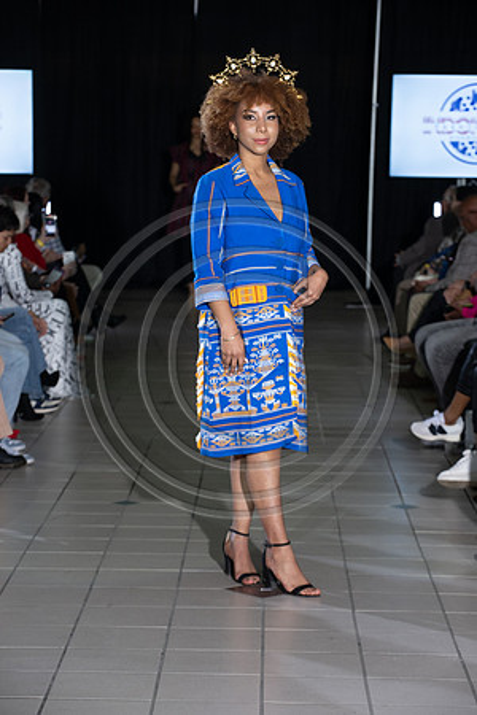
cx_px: 238
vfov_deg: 19.5
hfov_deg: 13.0
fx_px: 2087
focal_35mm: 105
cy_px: 358
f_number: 5.6
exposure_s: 1/160
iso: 1250
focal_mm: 105
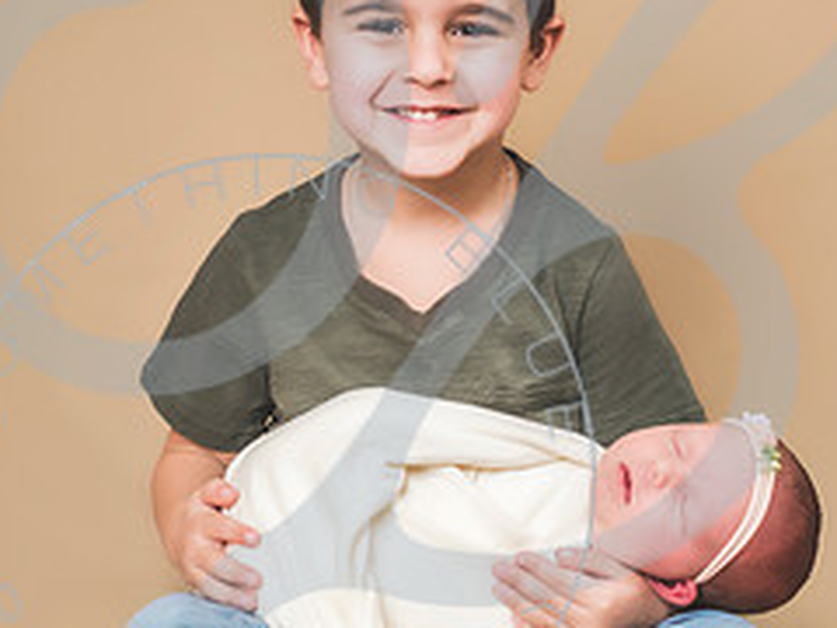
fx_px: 2176
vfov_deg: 16.4
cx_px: 429
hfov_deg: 21.8
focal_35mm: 90
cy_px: 213
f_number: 2.8
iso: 100
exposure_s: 1/200
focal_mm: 50
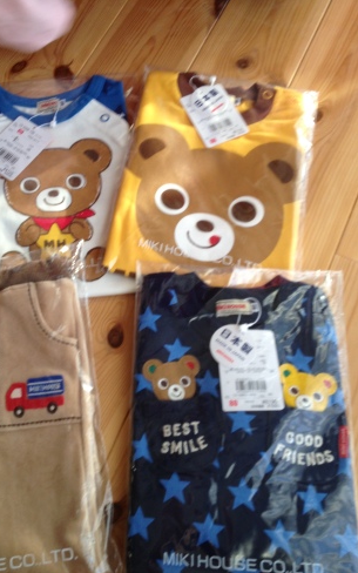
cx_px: 139
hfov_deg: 33.5
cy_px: 286
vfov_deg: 51.5
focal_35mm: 38
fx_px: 593
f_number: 2.4
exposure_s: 1/60
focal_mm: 4.28
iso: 64
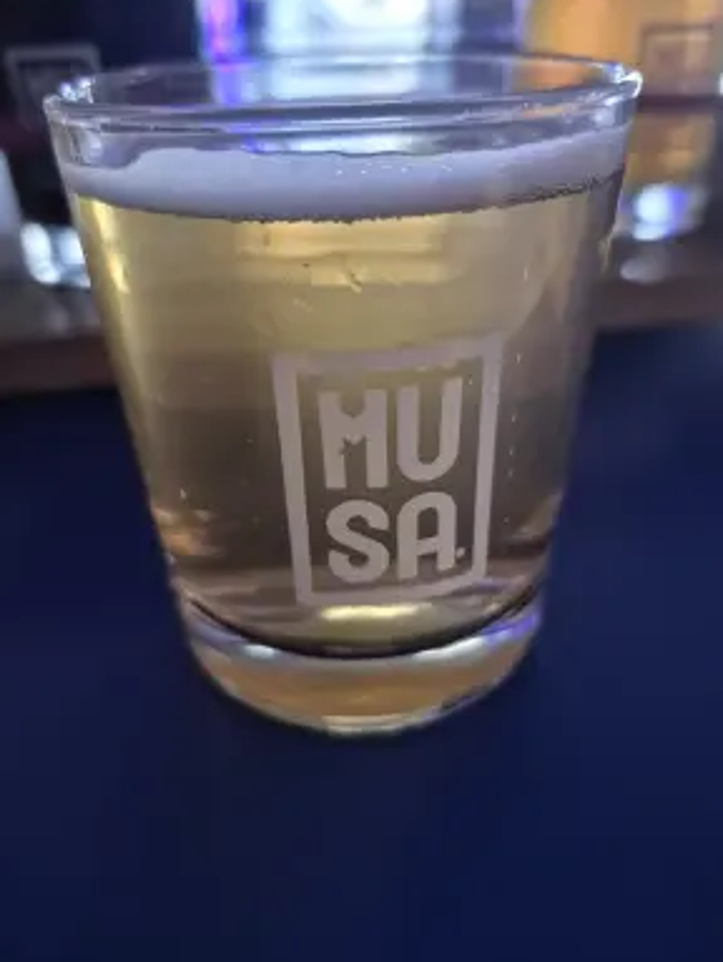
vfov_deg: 71.5
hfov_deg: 56.9
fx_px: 667
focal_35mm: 24
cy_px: 475
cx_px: 356
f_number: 1.8
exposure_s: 1/60
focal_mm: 5.4
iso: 1600
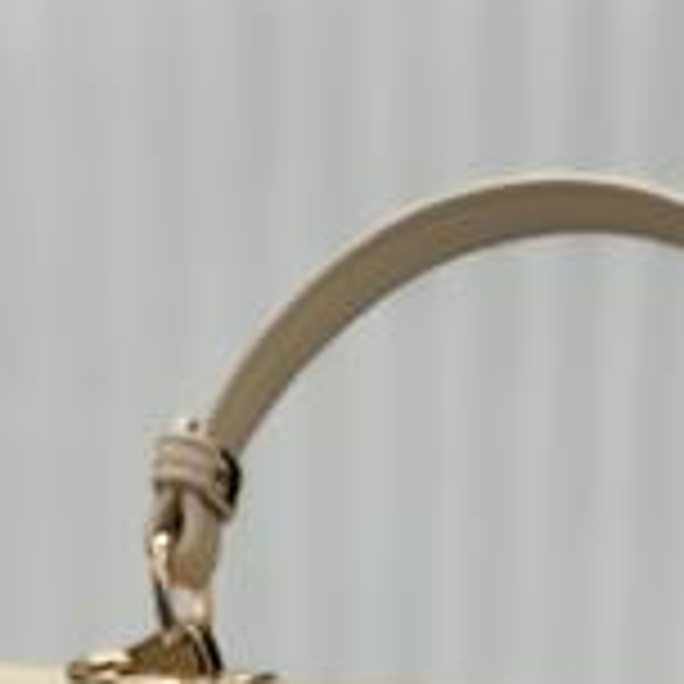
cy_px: 925
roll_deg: -1.6
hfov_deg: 11.7
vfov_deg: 11.4
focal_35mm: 149
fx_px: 3331
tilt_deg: -11.7
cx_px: 396
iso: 80
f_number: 1.78
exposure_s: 1/268
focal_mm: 6.76
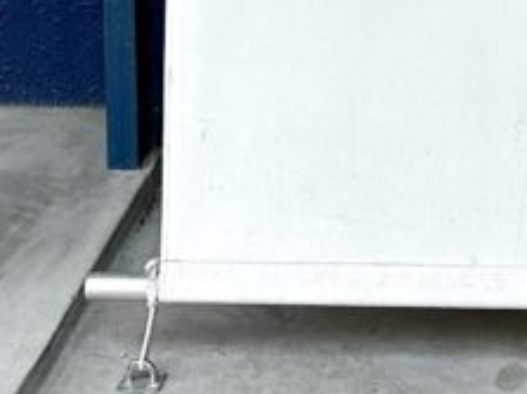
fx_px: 2100
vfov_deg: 9.4
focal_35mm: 138
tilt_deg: -8.1
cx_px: 801
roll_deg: -0.9
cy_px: -585
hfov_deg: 13.4
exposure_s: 1/265
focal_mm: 6.86
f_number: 1.78
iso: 80
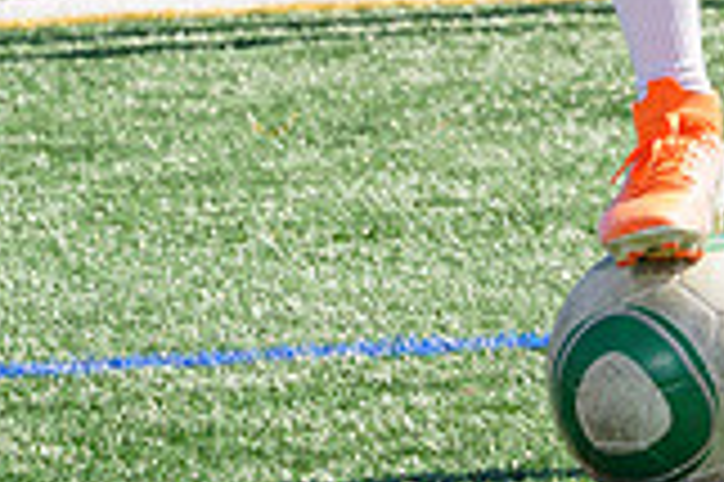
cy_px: -455
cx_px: 688
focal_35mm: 870
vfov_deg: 1.6
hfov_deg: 2.4
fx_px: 17479
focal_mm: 241
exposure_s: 1/250
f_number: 11
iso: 200
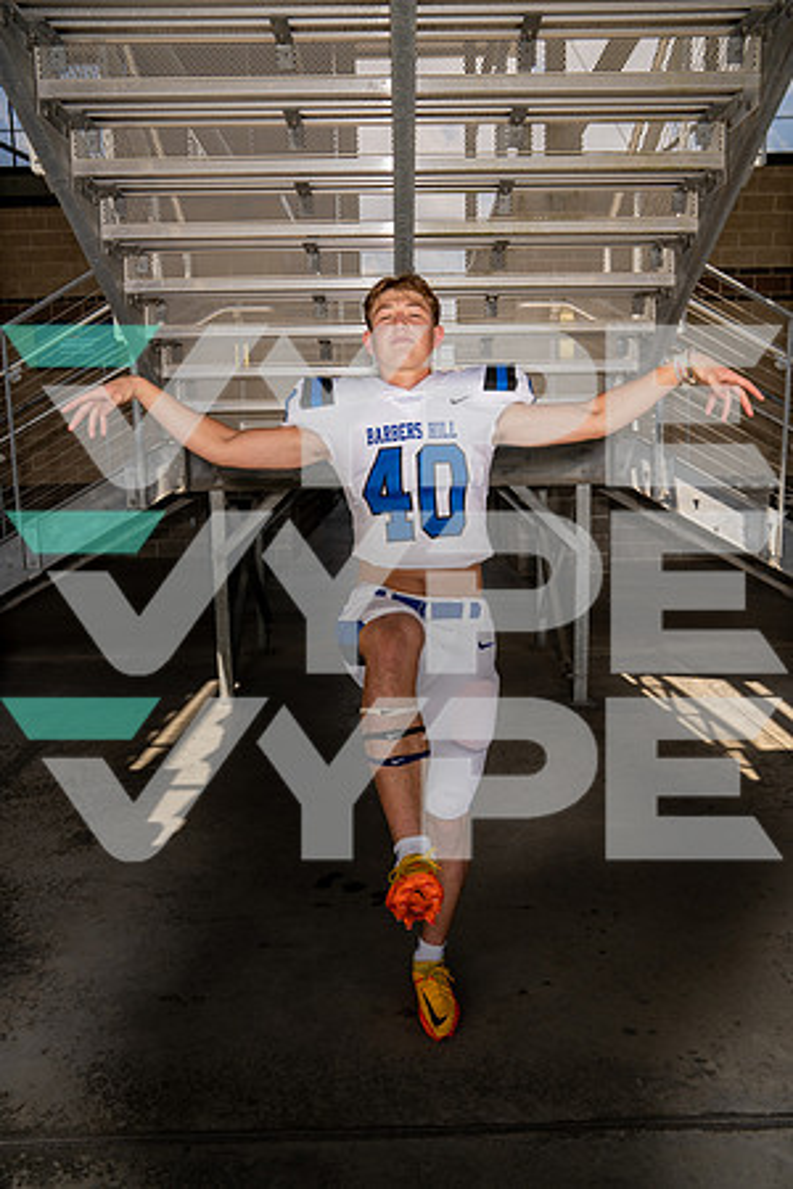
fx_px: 925
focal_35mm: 28
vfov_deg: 65.5
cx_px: 396
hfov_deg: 46.4
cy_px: 594
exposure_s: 1/250
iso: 100
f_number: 7.1
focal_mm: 28
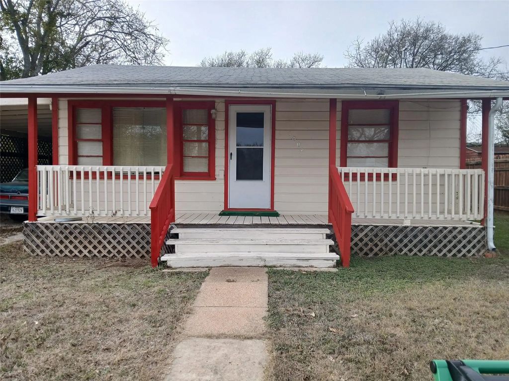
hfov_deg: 67.3
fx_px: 382
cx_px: 254
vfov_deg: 53.1
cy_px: 190
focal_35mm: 26
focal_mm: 3.98
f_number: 1.8
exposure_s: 1/357
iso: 20
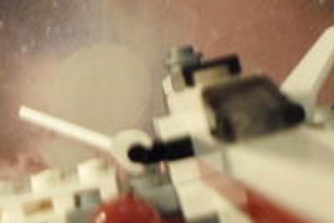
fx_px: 436
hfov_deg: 41.8
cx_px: 141
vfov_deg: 28.2
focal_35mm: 47
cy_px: 52
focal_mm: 4.5
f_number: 2.5
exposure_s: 1/10
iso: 400
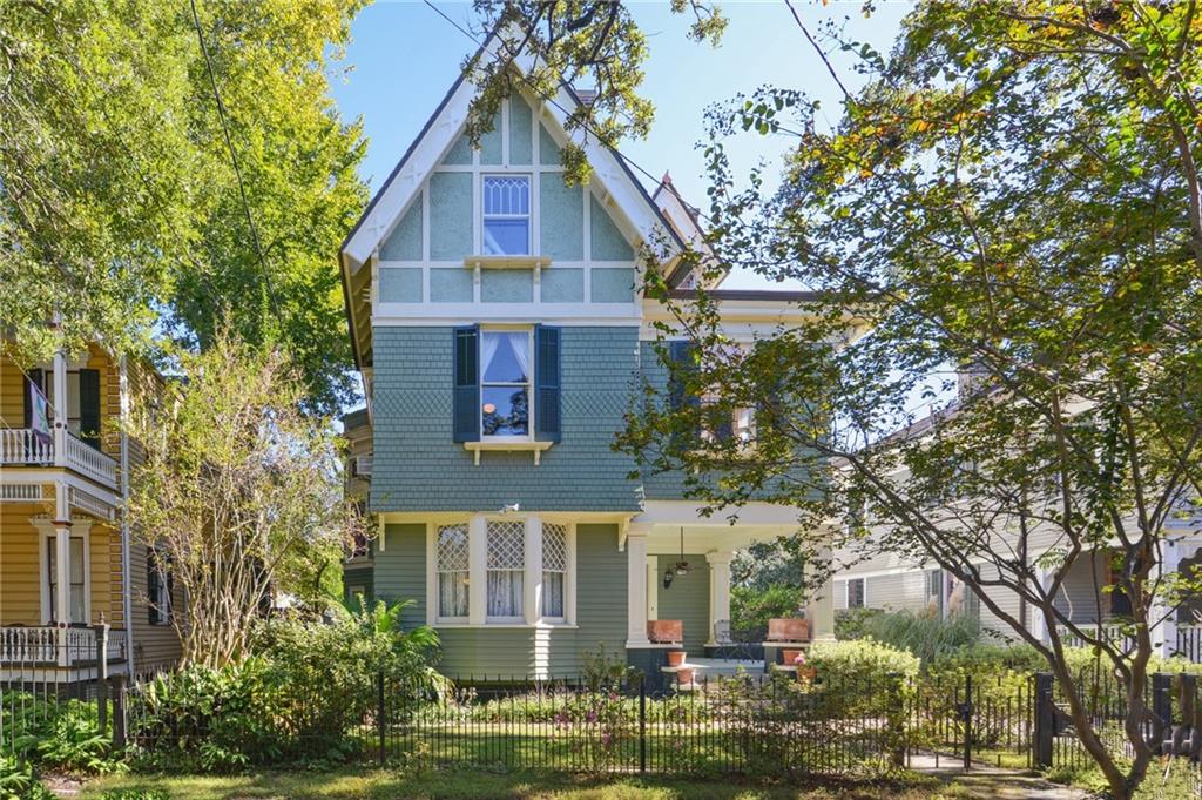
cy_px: 400
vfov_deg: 59.4
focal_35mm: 21
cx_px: 601
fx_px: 701
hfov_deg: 81.2
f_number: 10
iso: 400
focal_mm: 21
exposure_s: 1/160
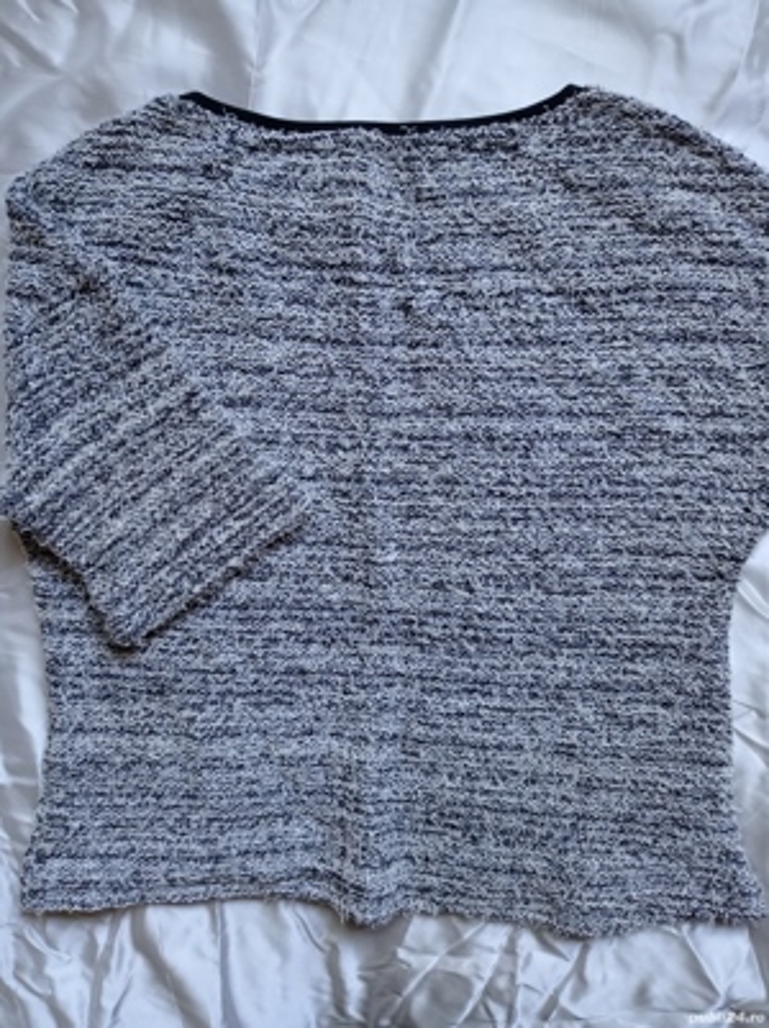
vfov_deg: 63.5
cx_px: 384
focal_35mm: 28
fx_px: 831
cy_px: 514
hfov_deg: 49.7
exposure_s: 1/25
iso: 442
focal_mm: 4.74
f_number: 1.79
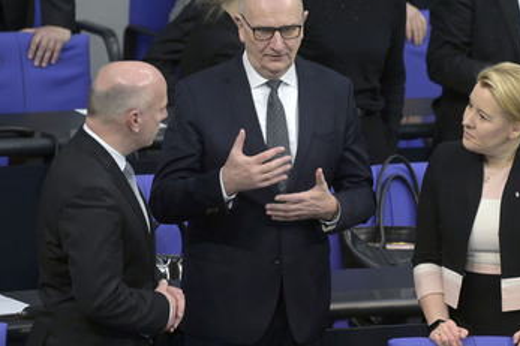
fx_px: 7132
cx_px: 336
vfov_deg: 2.8
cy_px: 177
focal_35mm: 494
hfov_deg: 4.2
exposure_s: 1/320
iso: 10000
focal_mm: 380
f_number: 5.6
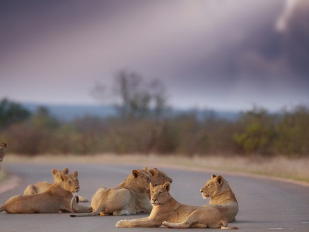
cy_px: 130
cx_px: 133
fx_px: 2992
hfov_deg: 5.9
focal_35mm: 335
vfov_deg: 4.4
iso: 1250
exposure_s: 1/250
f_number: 2
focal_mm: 200
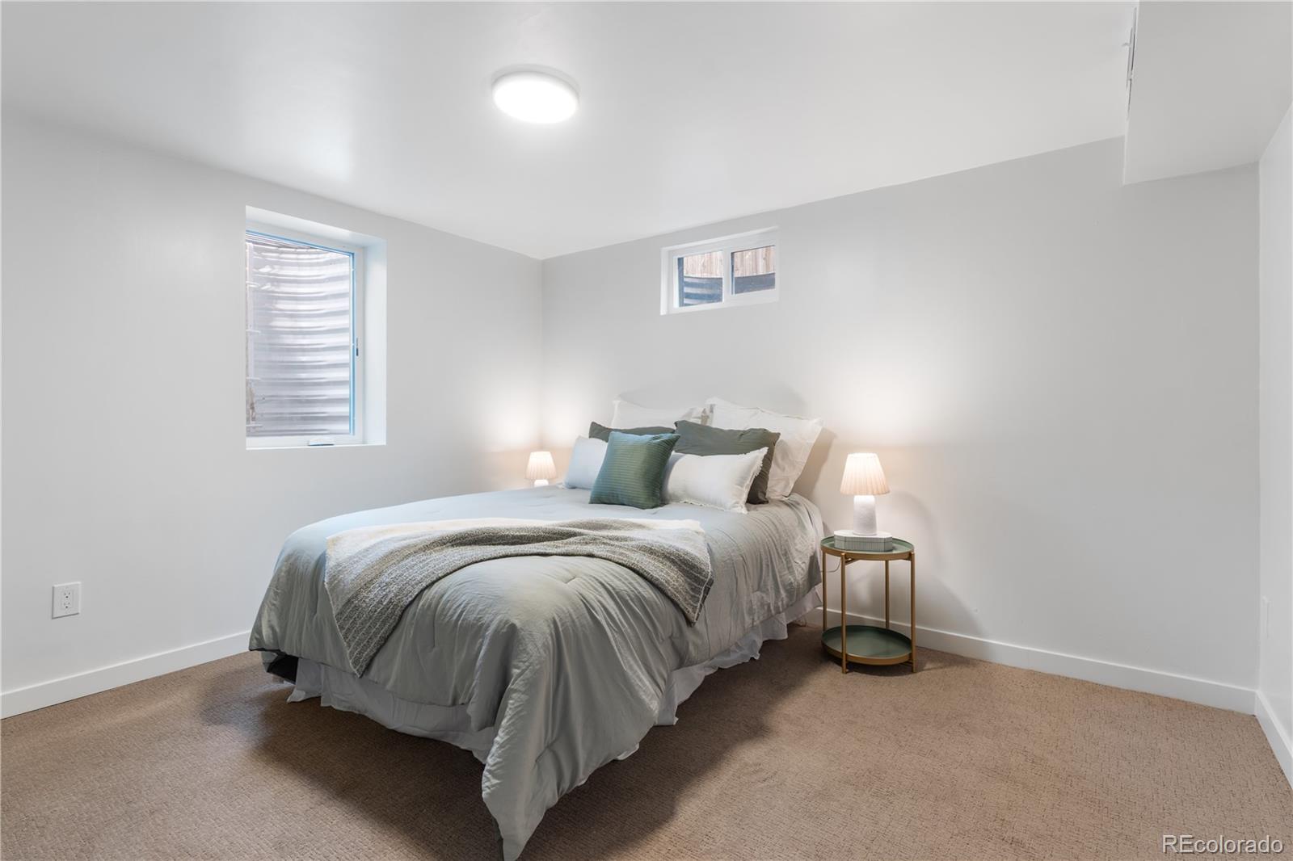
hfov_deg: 95.0
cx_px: 646
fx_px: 592
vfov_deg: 72.0
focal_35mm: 16
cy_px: 430
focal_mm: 11
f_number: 9
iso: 100
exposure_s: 2.5
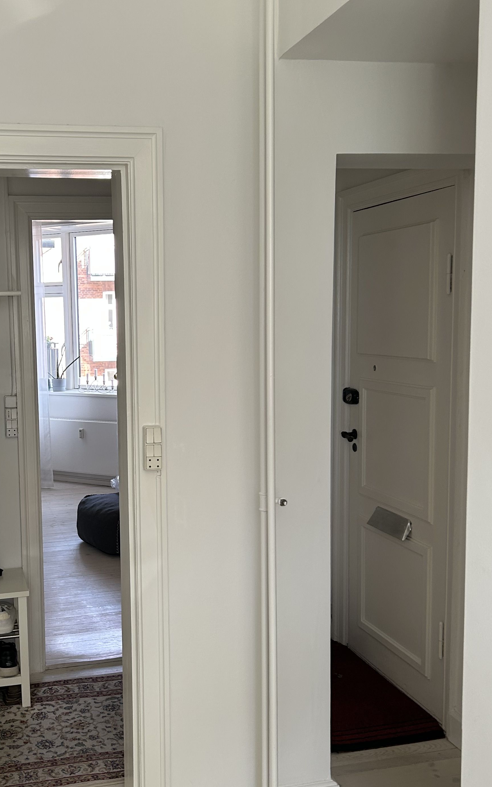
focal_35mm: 40
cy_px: 416
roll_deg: +1.3
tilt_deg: -7.3
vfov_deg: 49.3
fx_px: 858
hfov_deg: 31.5
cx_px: 135
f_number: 1.5
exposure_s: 1/121
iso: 80
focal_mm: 5.7
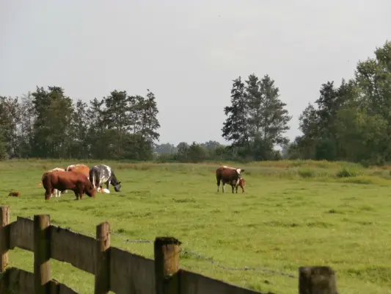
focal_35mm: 137
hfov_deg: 14.4
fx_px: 1548
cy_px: 147
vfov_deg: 10.8
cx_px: 196
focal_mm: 24.17
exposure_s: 1/320
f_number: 5.7
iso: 100
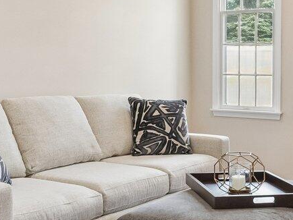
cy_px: 33
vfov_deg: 21.3
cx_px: 144
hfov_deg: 28.5
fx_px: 576
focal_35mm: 68
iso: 1000
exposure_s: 1/50
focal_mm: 15
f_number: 7.1
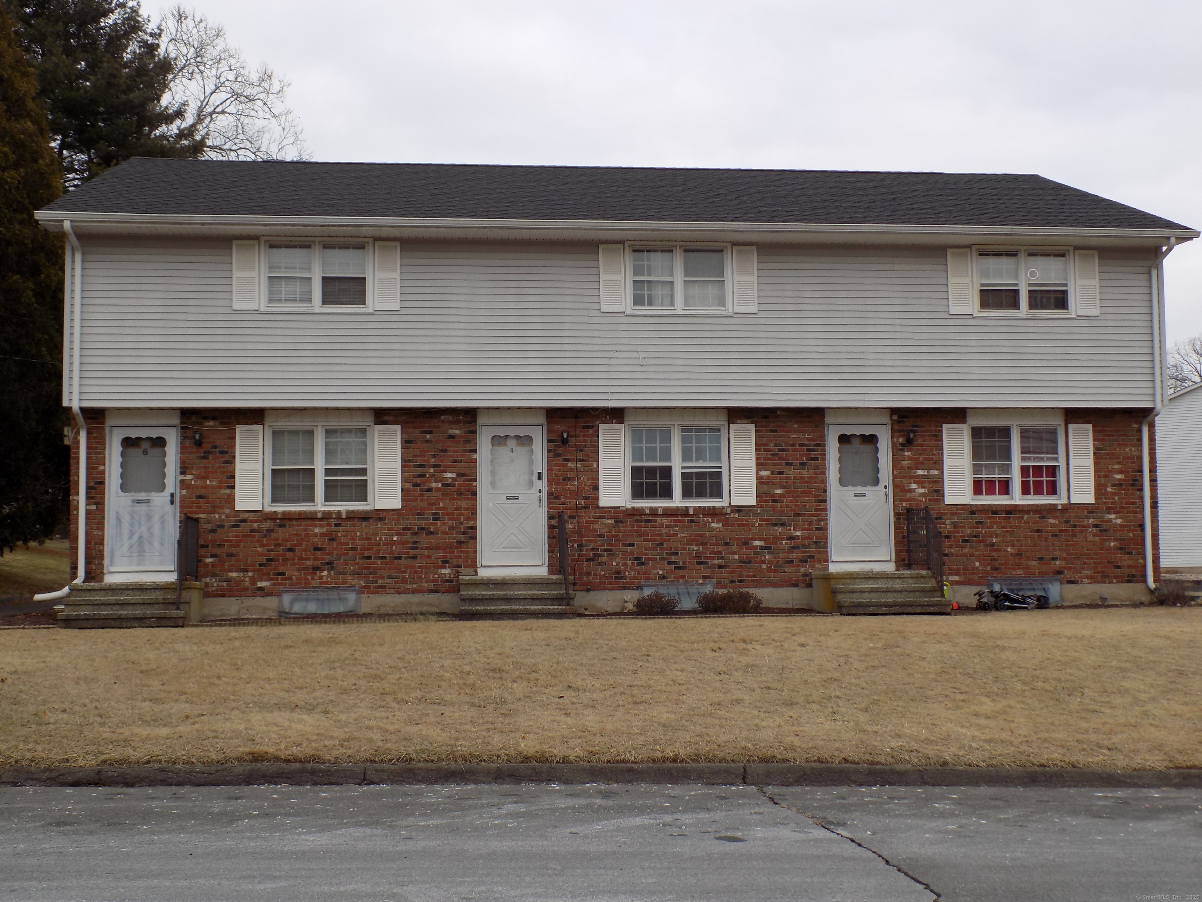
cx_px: 601
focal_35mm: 41
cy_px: 451
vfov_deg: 35.1
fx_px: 1424
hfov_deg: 45.8
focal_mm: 7.3
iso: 80
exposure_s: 1/160
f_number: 3.6
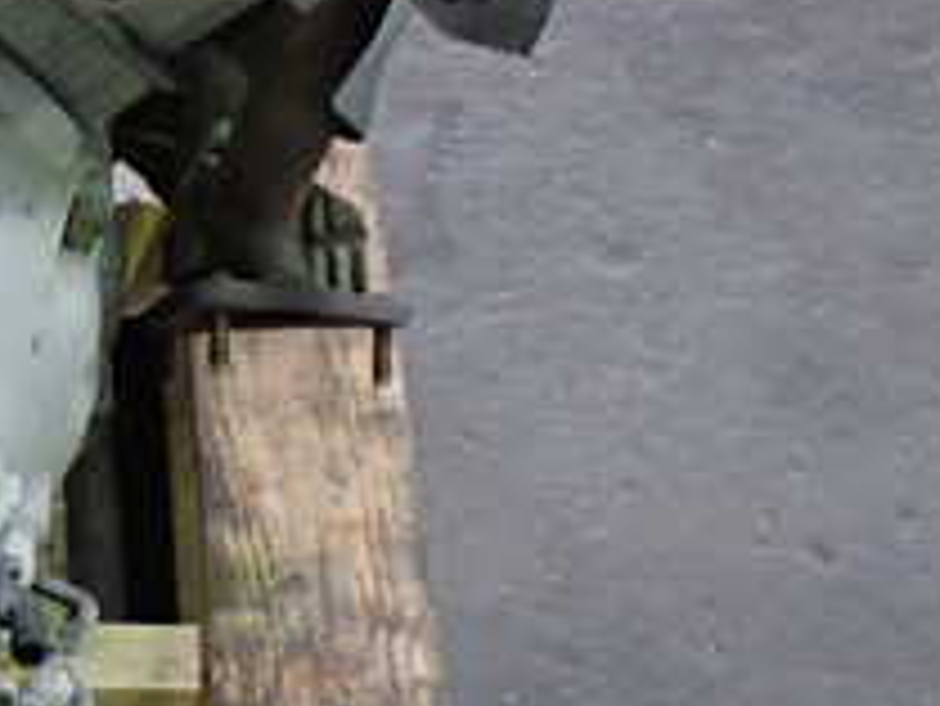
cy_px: 944
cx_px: -310
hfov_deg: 16.9
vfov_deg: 13.1
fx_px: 2962
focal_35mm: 109
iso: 500
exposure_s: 1/40
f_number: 2.7
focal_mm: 6.83
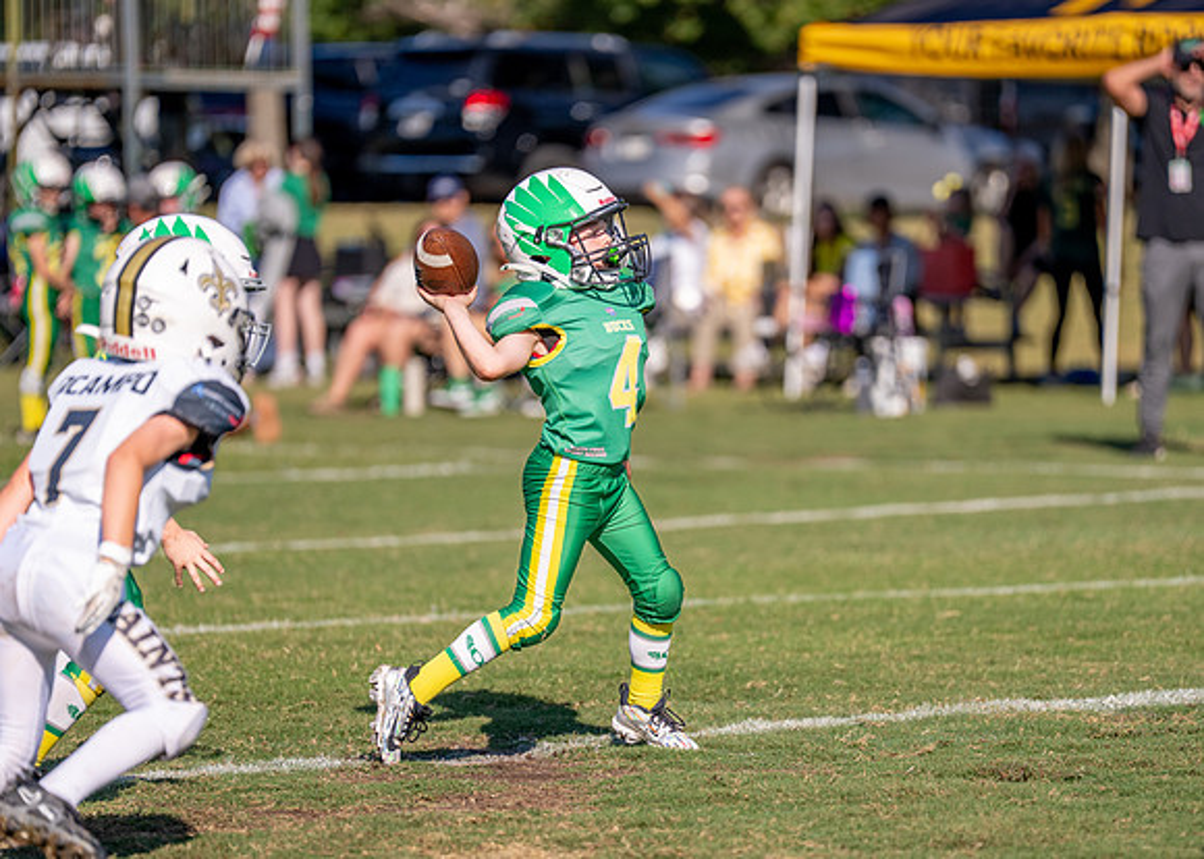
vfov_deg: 5.9
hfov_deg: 8.2
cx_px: 655
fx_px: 8396
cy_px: 458
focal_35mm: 246
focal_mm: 200
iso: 250
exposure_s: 1/5000
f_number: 2.8
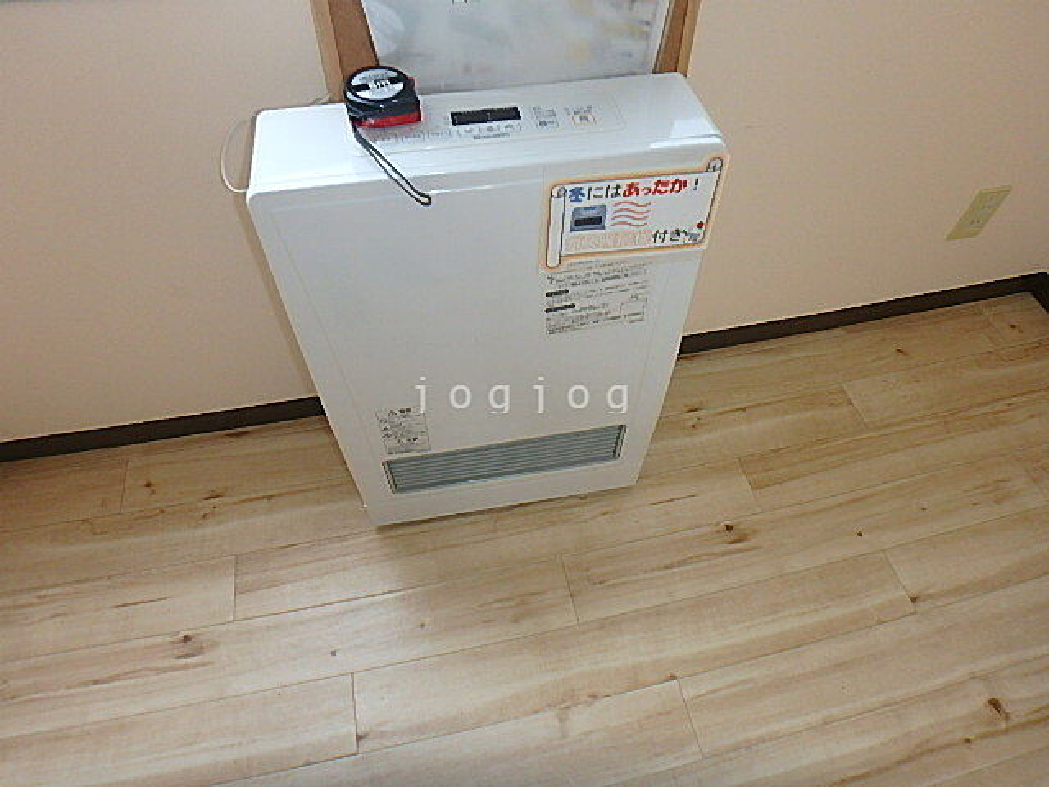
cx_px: 524
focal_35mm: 21
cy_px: 394
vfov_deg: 63.4
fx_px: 636
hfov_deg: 79.0
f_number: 3.5
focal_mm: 3.7
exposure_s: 1/40
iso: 200
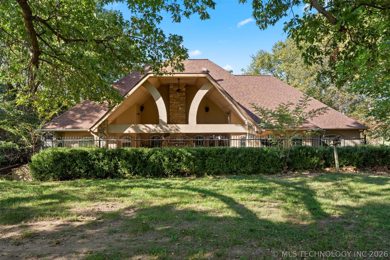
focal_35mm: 25
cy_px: 130
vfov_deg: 52.0
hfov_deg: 72.4
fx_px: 266
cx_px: 195
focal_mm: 24.6
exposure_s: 1/30
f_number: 9
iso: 200
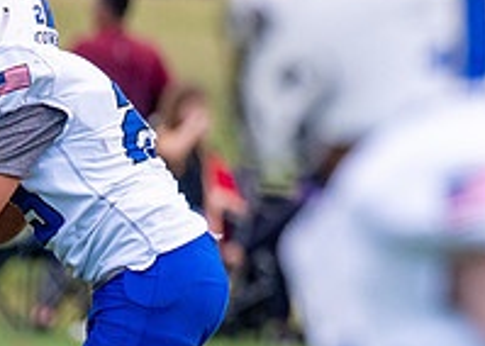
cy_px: 59
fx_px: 18135
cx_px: 845
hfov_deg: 1.5
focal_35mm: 1317
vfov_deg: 1.1
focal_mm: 200
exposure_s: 1/3200
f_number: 2.8
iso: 500
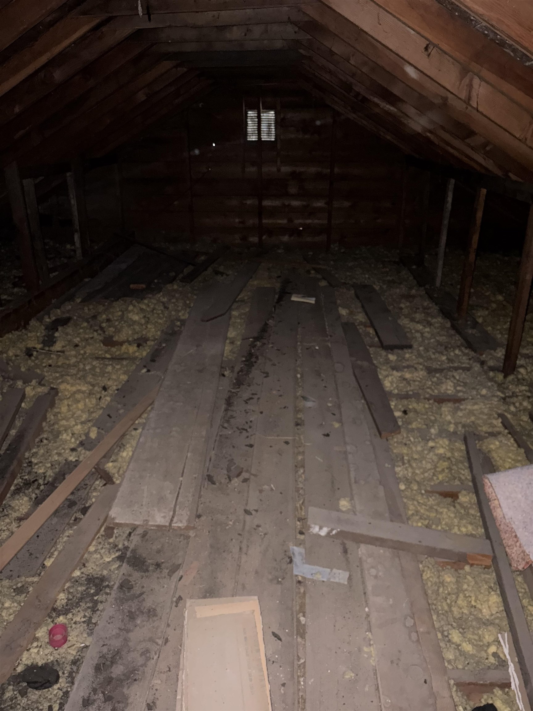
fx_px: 534
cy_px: 356
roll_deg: +0.8
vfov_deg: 67.3
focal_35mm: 26
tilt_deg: -22.0
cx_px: 266
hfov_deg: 53.1
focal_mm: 5.96
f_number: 1.6
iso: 400
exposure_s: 1/4
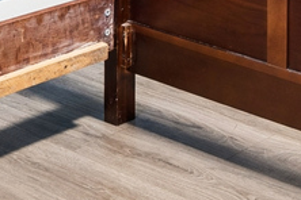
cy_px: -296
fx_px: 978
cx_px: 342
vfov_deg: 10.1
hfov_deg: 16.9
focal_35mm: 117
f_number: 4
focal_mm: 16
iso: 200
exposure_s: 1/6
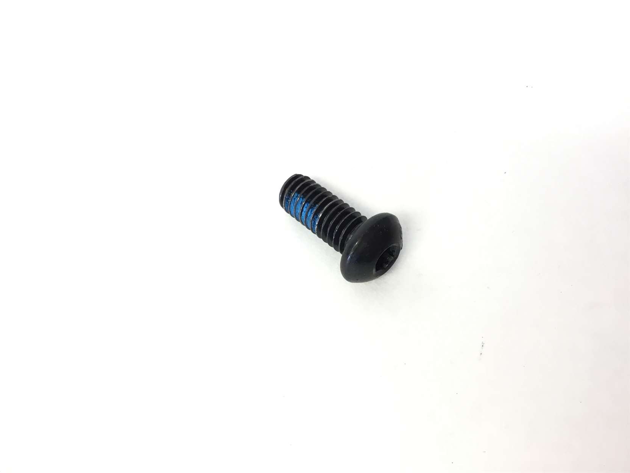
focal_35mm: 31
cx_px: 315
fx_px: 564
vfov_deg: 45.4
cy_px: 236
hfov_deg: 58.4
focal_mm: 3.3
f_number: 2.4
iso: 40
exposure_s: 1/33
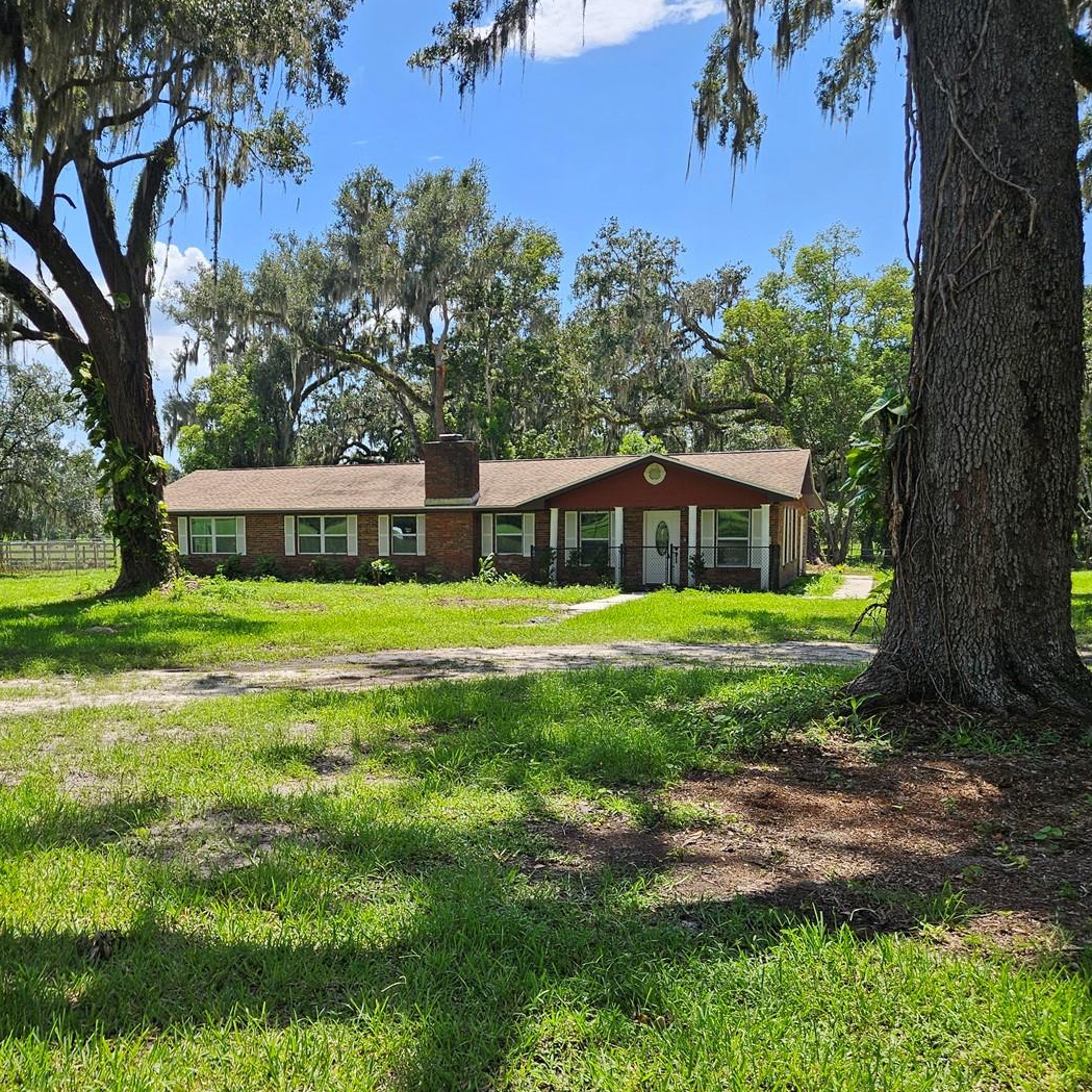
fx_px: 1106
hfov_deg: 52.0
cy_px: 581
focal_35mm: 31
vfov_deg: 52.5
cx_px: 418
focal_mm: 5.4
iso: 25
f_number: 1.8
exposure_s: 1/1269
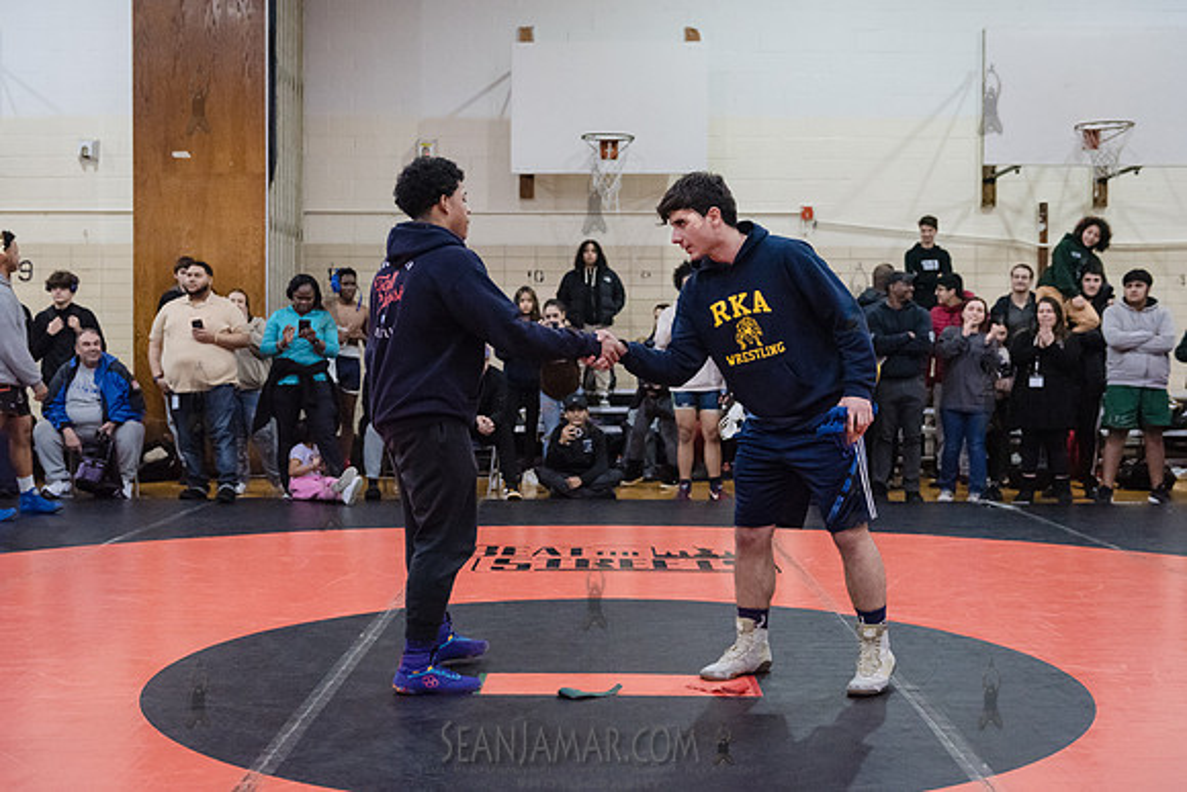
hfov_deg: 44.5
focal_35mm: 44
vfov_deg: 30.5
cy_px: 396
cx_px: 594
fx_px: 1451
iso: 8000
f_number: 3.2
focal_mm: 44
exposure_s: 1/200
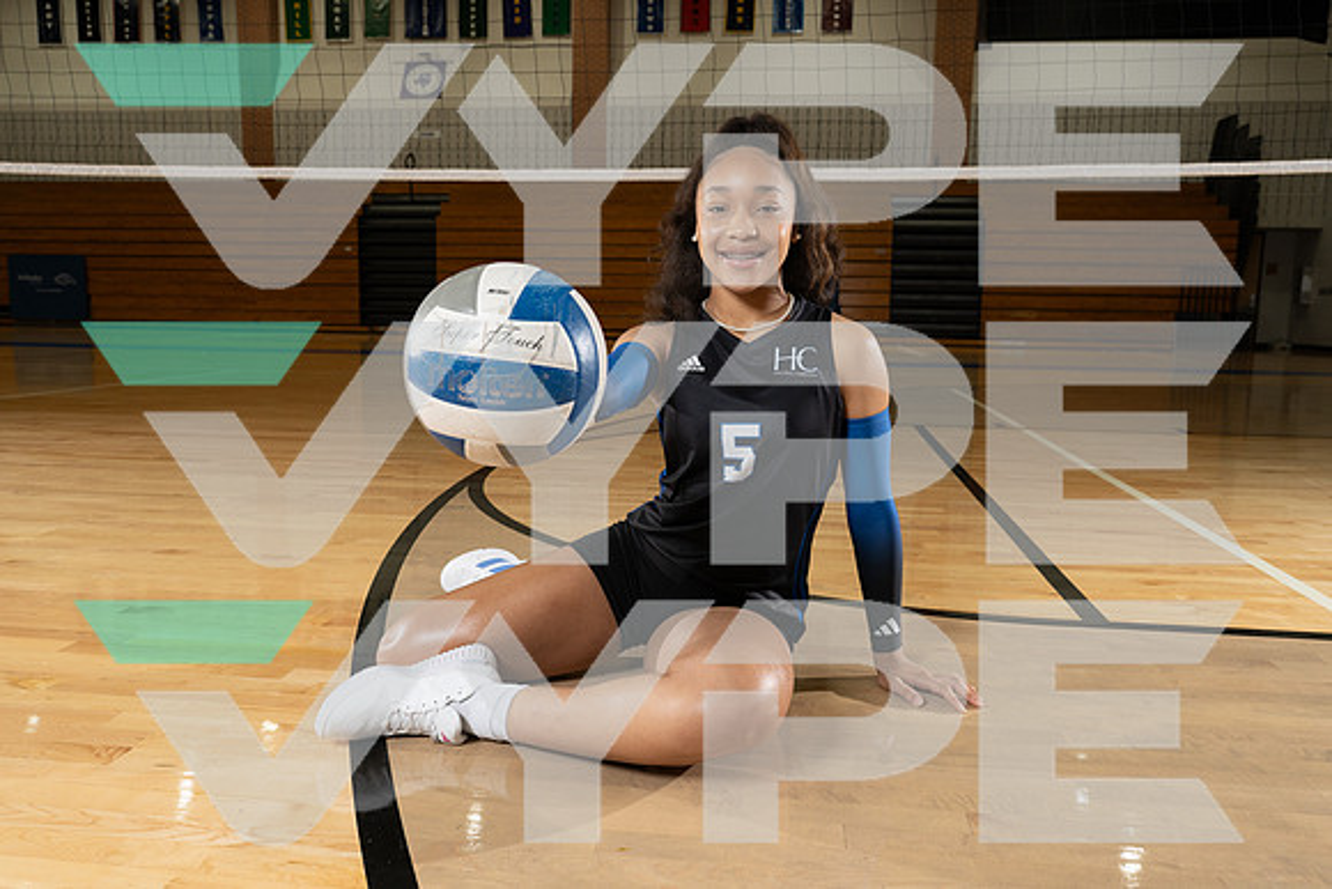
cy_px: 444
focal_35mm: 28
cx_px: 666
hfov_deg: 65.5
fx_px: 1036
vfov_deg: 46.4
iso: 500
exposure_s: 1/250
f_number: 5.6
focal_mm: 28
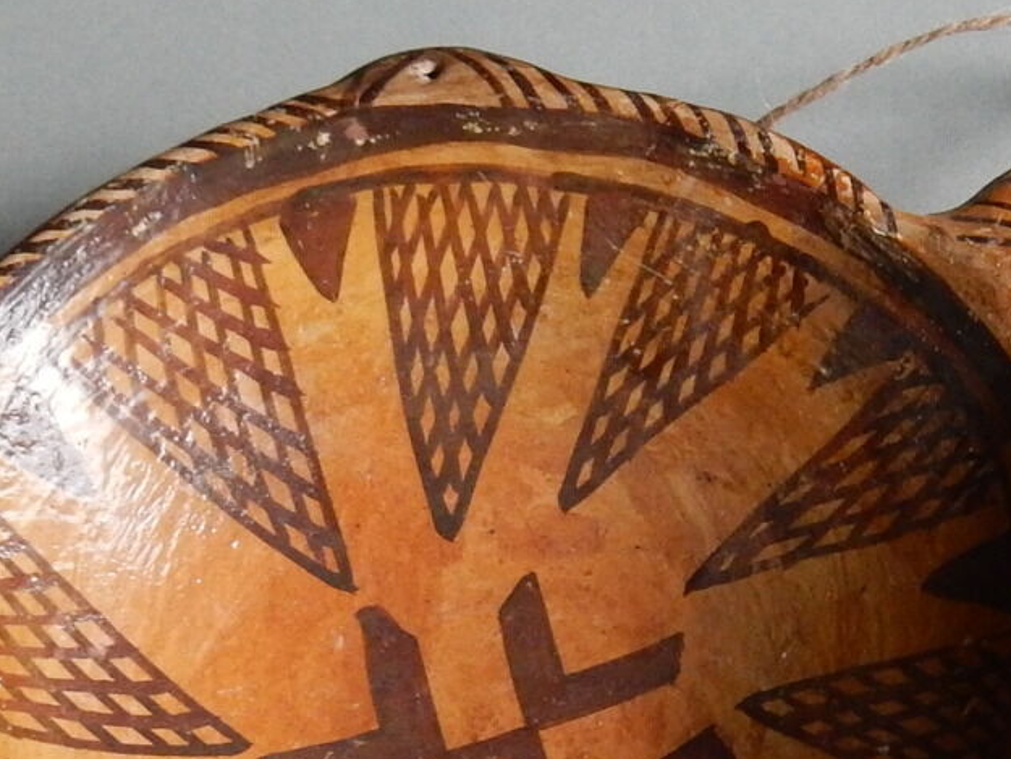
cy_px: 791
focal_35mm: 80
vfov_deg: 17.9
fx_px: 2337
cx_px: 1045
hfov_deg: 23.3
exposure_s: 1/10
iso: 400
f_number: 3.7
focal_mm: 4.5
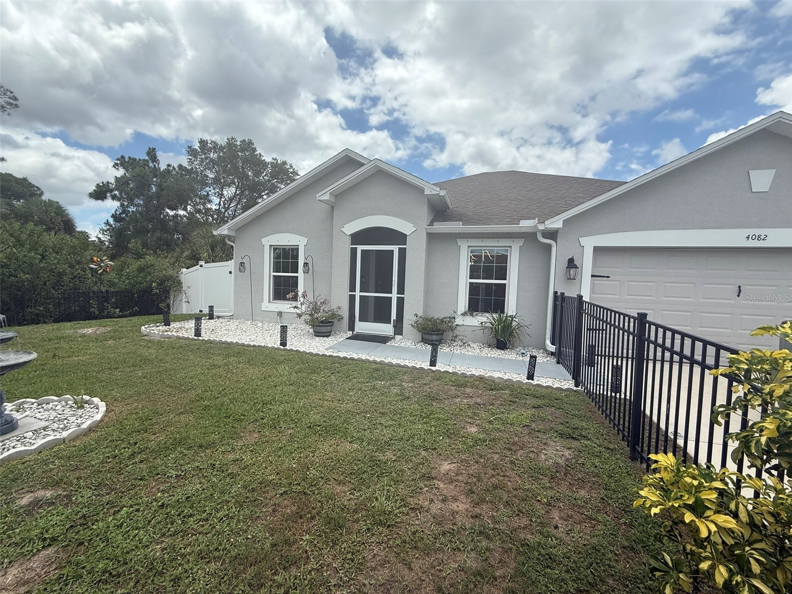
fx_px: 320
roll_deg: -2.4
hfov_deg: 102.1
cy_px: 297
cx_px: 396
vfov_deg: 85.7
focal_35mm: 14
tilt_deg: -2.1
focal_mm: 2.22
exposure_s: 1/1901
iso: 64
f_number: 2.2
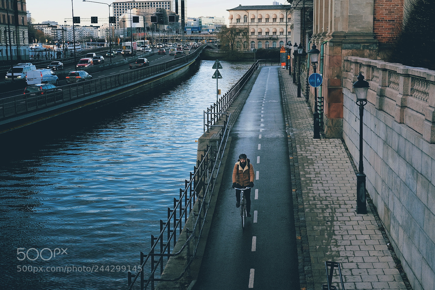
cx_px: 218
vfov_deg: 25.5
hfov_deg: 37.5
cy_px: 145
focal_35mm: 53
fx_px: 640
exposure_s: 1/180
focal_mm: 35
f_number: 4.5
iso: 400
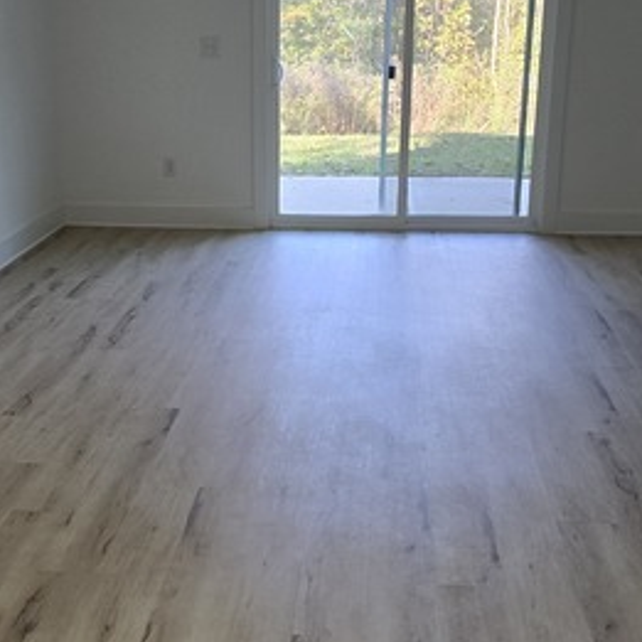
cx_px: 267
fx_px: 1091
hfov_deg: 32.7
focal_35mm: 52
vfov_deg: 32.8
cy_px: 354
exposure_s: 1/180
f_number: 1.7
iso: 125
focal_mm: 6.3
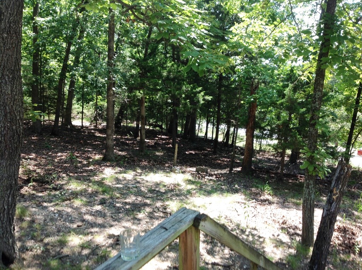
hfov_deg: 52.7
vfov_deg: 40.6
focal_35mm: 35
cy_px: 135
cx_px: 181
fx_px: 366
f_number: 2.4
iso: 50
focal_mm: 4.28
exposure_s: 1/187
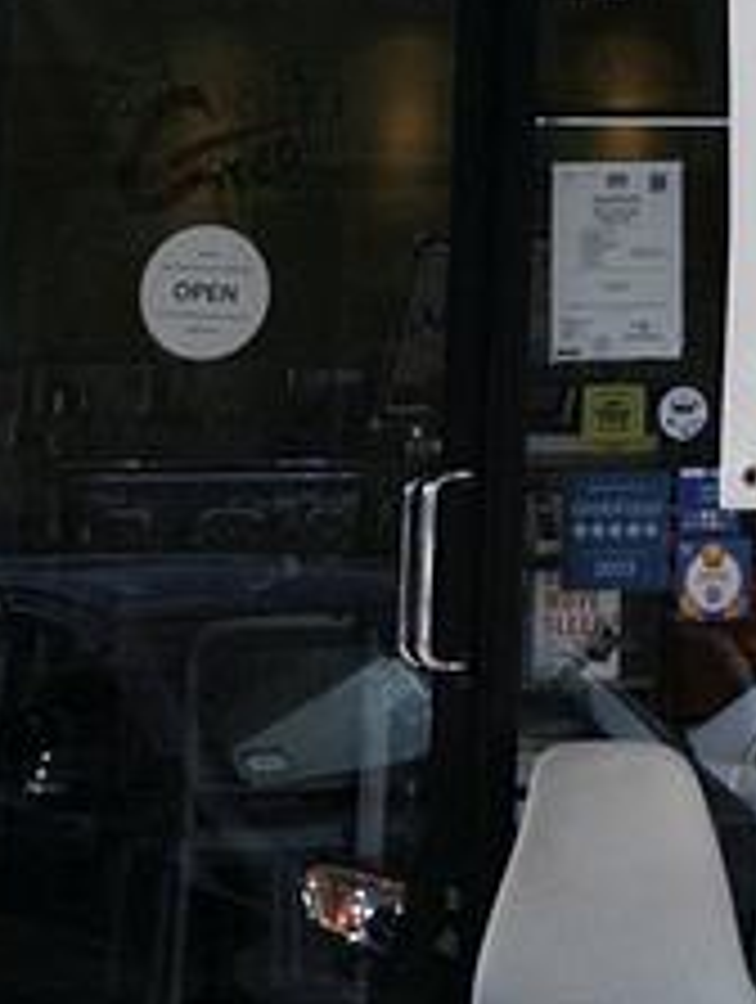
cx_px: 1098
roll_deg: +2.9
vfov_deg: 11.8
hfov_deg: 9.7
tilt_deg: +20.0
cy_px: -1036
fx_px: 4326
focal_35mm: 149
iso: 64
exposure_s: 1/4065
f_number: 1.6
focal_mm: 5.96
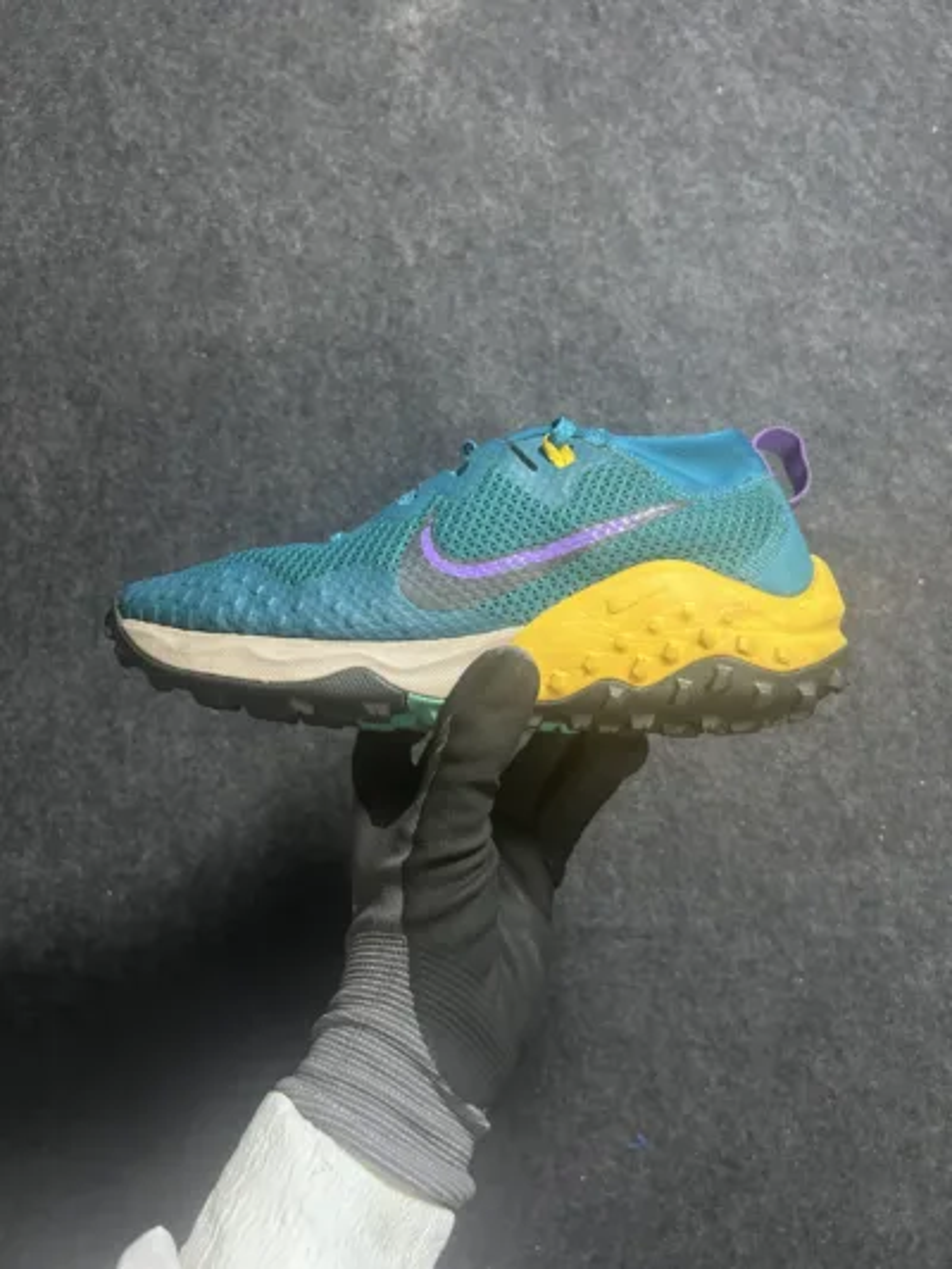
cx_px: 476
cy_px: 634
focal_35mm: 26
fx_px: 953
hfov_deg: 53.1
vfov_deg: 67.3
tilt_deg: -50.2
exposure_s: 1/50
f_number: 1.5
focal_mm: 5.7
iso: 400
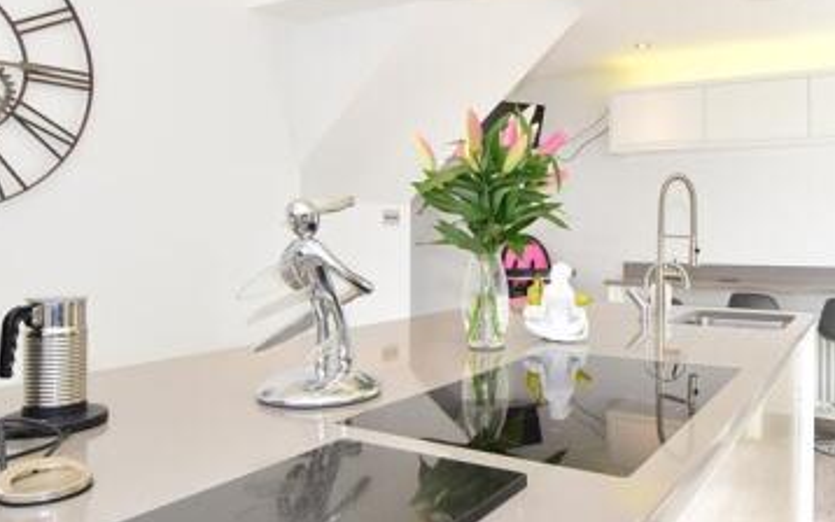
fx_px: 637
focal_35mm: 28
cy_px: 218
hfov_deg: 65.4
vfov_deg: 44.4
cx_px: 527
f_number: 8
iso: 500
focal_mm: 10
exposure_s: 1/60
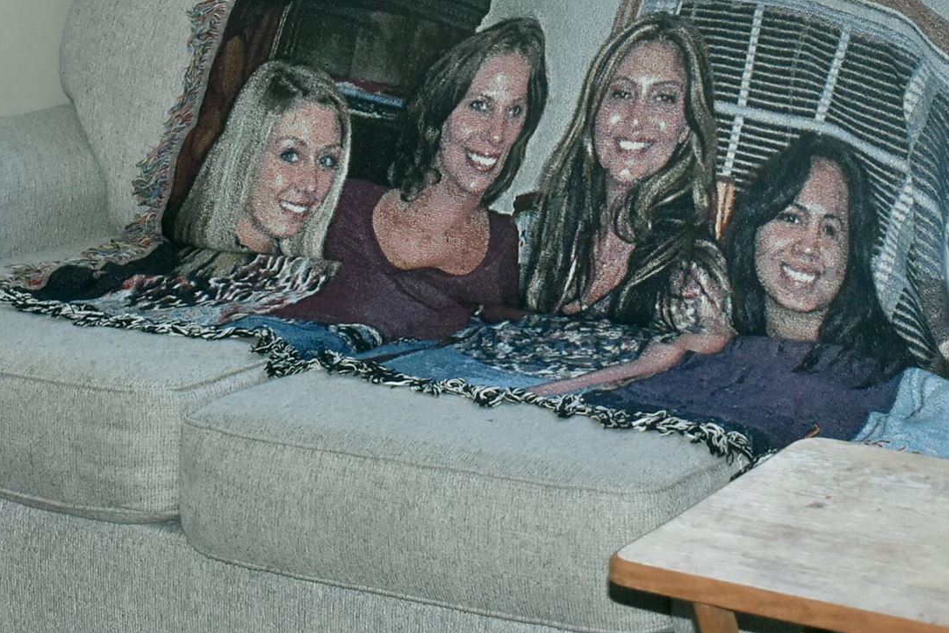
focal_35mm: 110
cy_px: -208
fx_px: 2899
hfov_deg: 18.6
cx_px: 443
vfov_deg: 12.1
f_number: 5.6
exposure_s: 1/125
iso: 800
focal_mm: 26
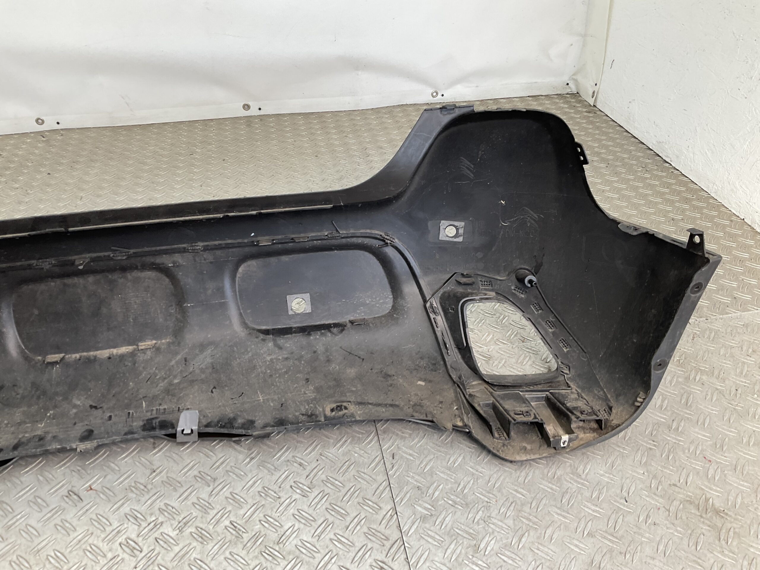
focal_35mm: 29
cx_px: 380
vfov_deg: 48.2
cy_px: 285
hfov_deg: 61.7
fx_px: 637
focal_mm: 3
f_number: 1.8
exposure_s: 1/100
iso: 20
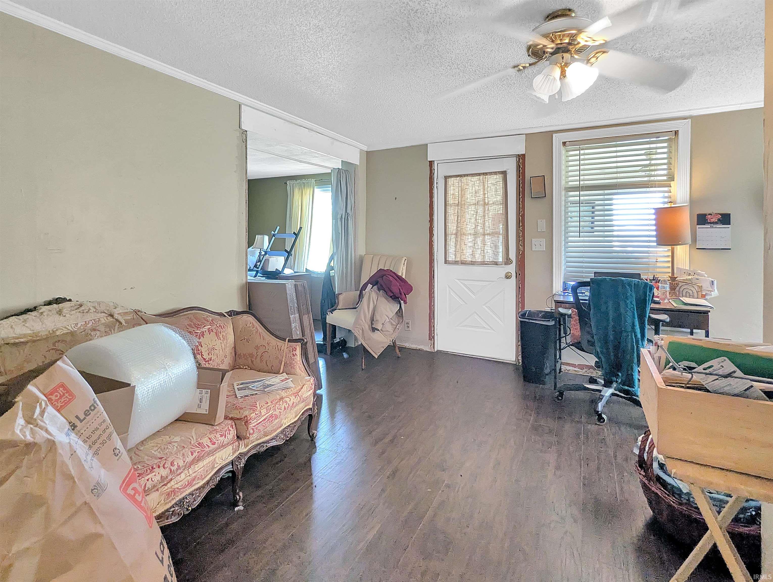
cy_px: 291
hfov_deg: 94.4
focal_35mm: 16
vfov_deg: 78.2
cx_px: 386
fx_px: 358
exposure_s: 1/60
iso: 146
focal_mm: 2.35
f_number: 2.2
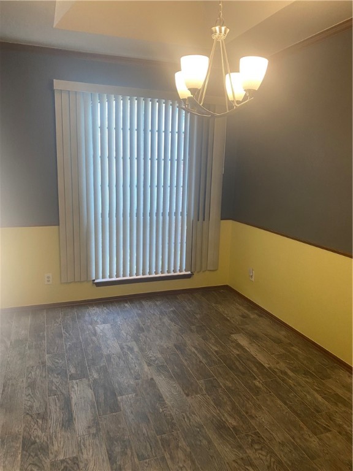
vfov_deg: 67.3
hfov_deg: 53.1
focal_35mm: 26
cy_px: 236
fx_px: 354
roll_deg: -2.2
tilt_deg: -13.0
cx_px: 176
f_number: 1.8
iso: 125
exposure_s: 1/76
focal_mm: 4.25
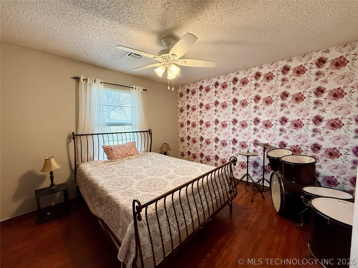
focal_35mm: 14
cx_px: 179
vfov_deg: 85.7
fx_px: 145
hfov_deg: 102.1
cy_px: 134
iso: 400
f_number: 2.2
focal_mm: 2.22
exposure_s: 1/120
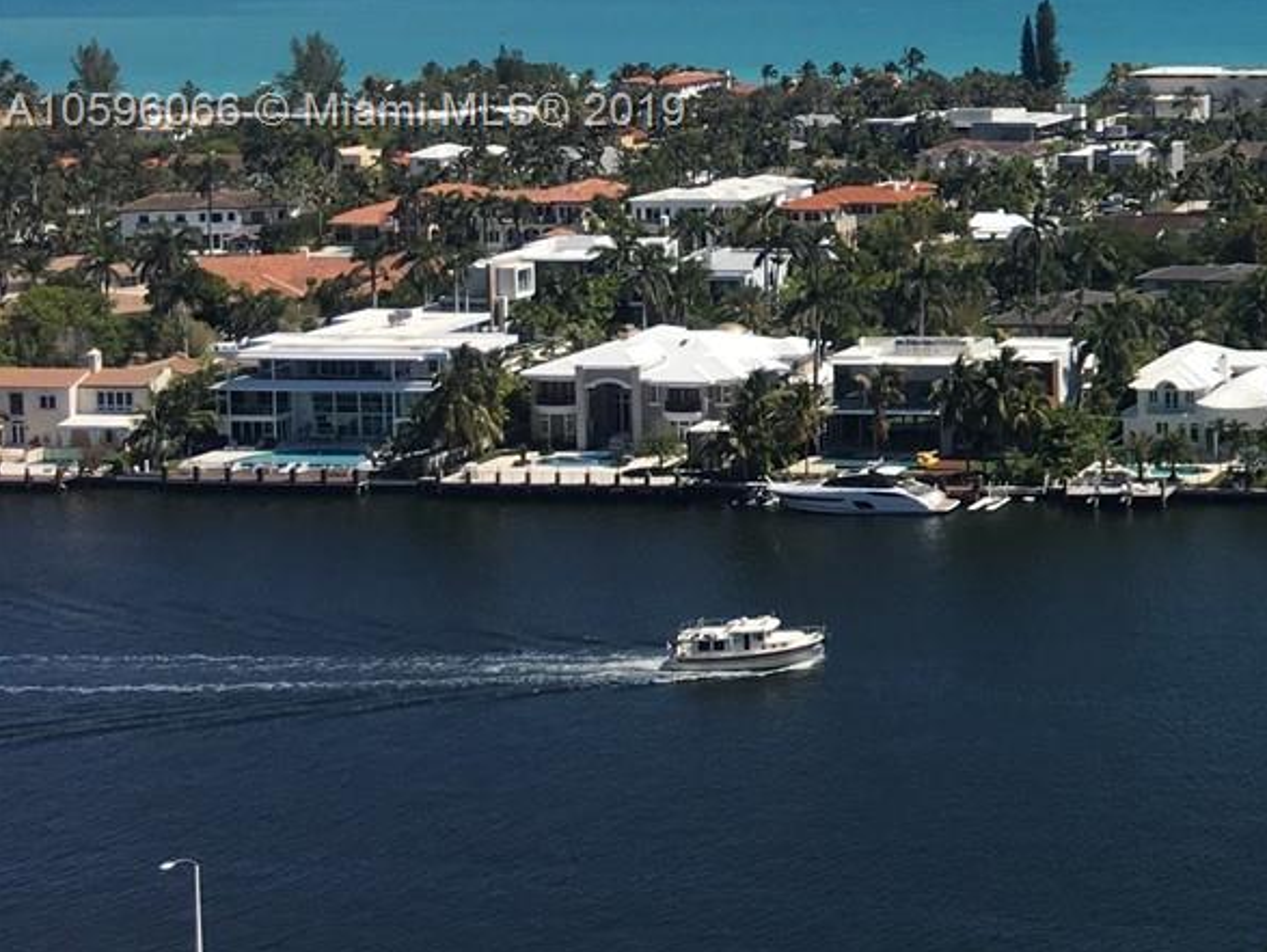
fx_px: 2893
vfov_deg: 18.4
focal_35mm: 79
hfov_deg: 21.8
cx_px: 1722
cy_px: 114
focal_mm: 4.15
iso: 25
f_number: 2.2
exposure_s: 1/1876
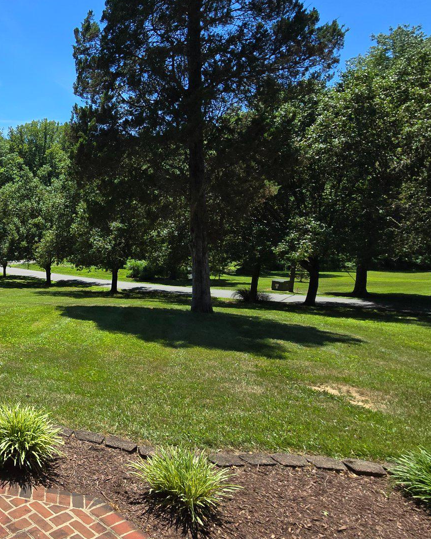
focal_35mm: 24
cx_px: -43
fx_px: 383
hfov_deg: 44.7
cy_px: 268
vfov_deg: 70.3
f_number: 2.2
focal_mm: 2.2
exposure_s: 1/1584
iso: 50
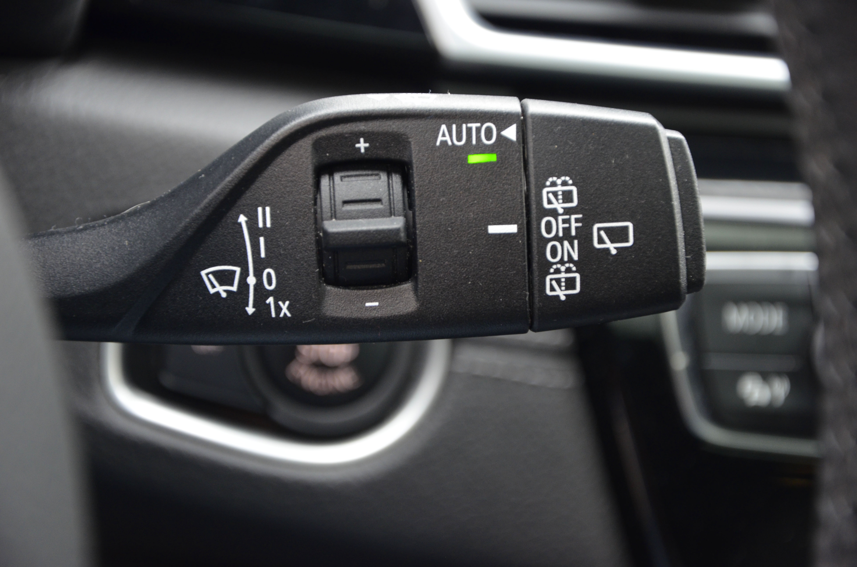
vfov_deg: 10.7
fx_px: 3029
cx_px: 428
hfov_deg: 16.1
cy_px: 284
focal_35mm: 128
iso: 800
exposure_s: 1/50
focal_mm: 85
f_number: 5.6
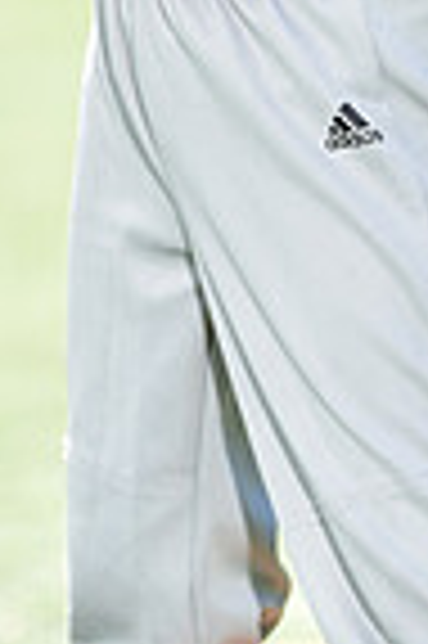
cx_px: 327
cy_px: -572
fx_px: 12334
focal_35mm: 690
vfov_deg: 3.0
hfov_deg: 2.0
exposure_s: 1/200
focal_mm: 170
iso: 100
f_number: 5
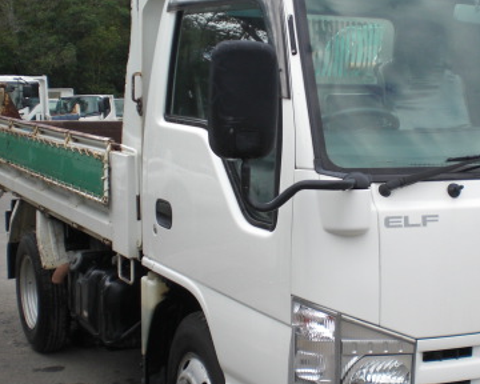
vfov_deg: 23.1
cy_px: 233
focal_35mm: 66
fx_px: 938
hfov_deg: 28.3
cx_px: 355
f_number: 3.1
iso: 64
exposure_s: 1/320
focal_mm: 6.3
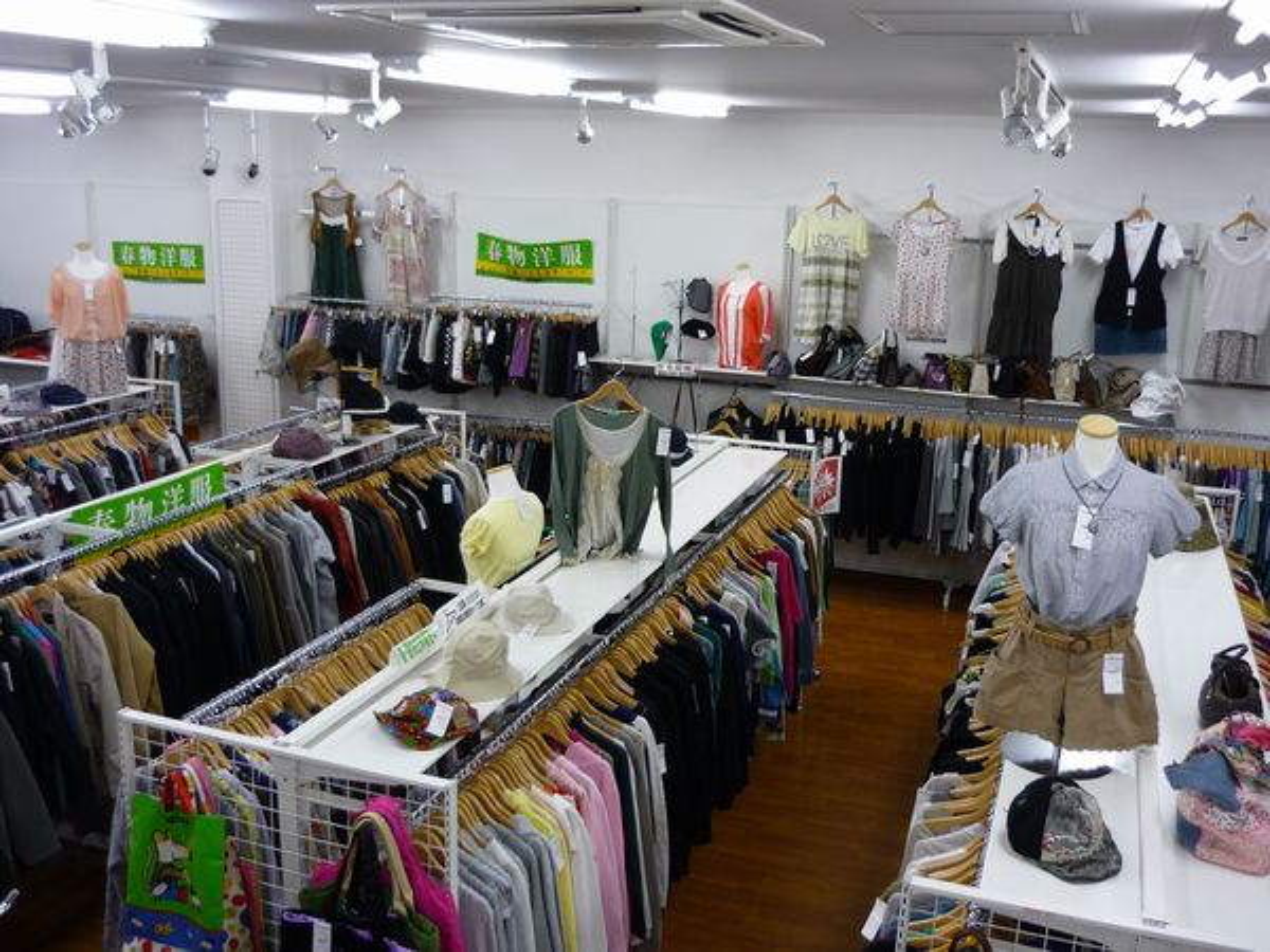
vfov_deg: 42.9
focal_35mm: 33
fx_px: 1211
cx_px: 635
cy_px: 476
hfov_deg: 55.4
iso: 100
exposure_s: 1/40
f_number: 2.8
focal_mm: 5.5
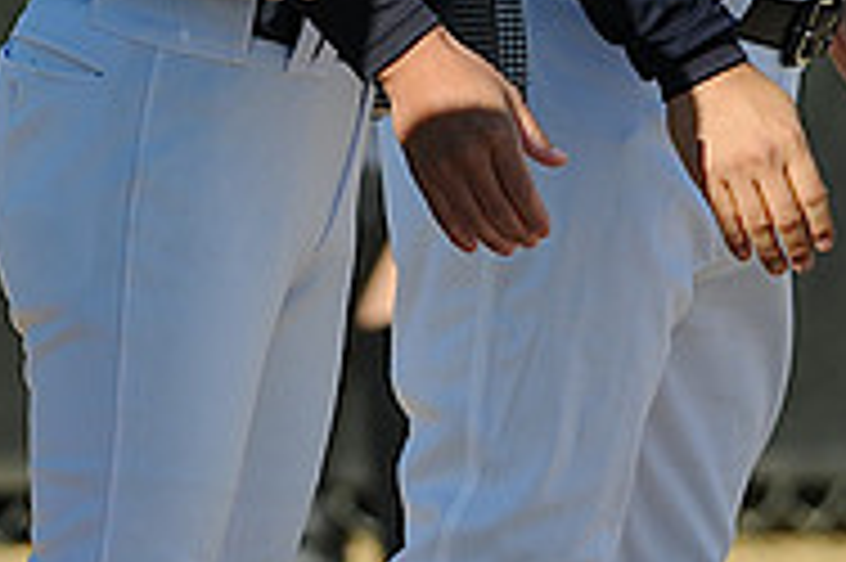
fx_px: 32636
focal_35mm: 1390
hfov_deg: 1.5
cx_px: 558
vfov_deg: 1.0
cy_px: -285
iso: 200
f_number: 4
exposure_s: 1/2000
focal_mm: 300
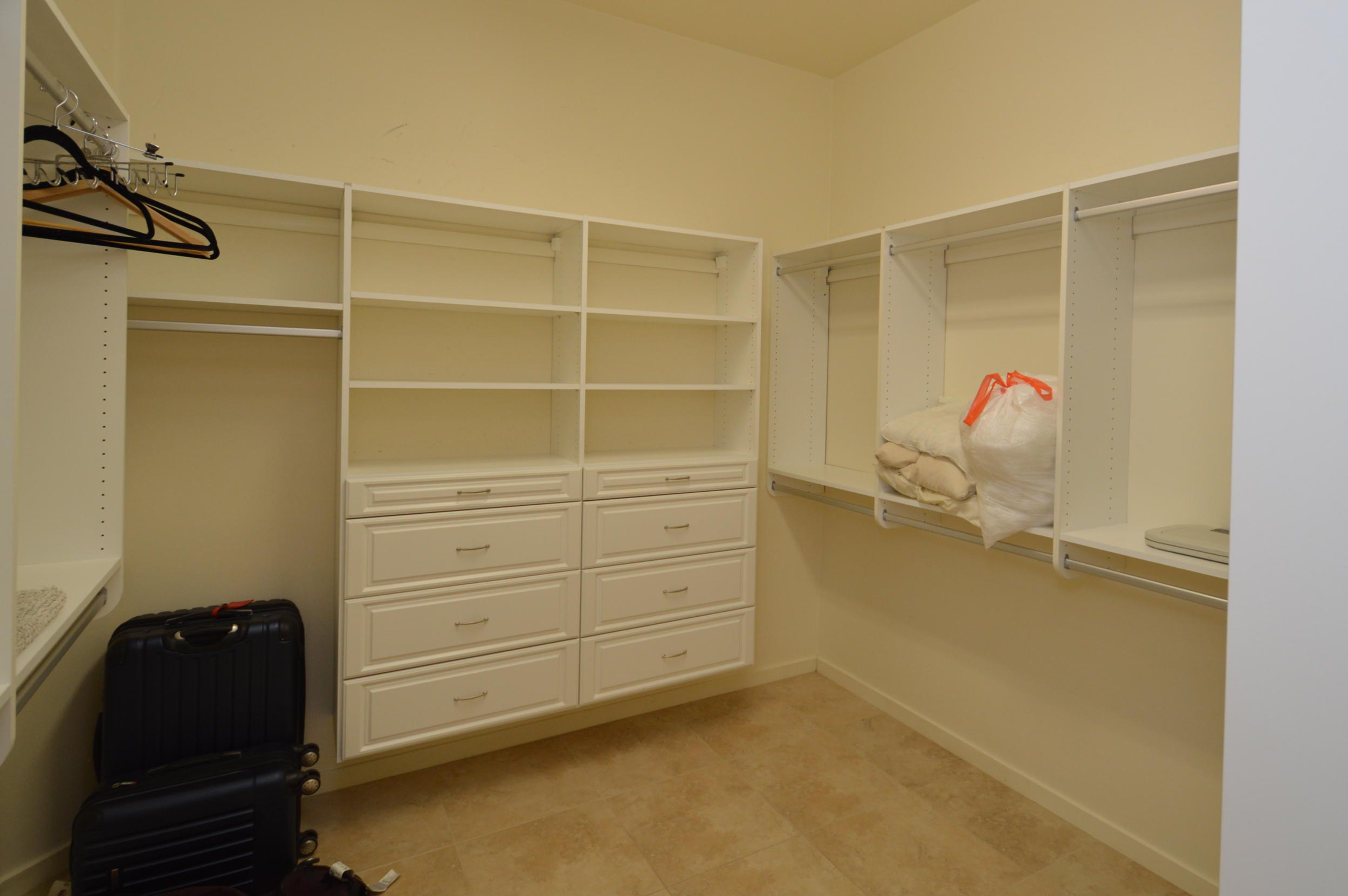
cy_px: 365
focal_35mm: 18
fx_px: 673
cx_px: 732
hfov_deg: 89.8
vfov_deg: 66.7
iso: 400
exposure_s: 1/60
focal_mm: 10
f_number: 4
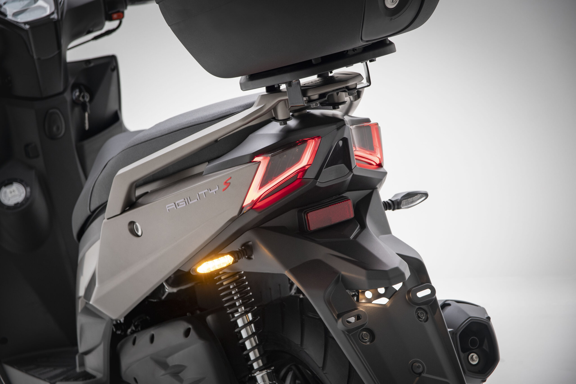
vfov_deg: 13.0
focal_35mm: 105
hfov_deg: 19.5
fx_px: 1680
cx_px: 288
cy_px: 192
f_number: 5.6
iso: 250
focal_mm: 70
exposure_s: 1/40
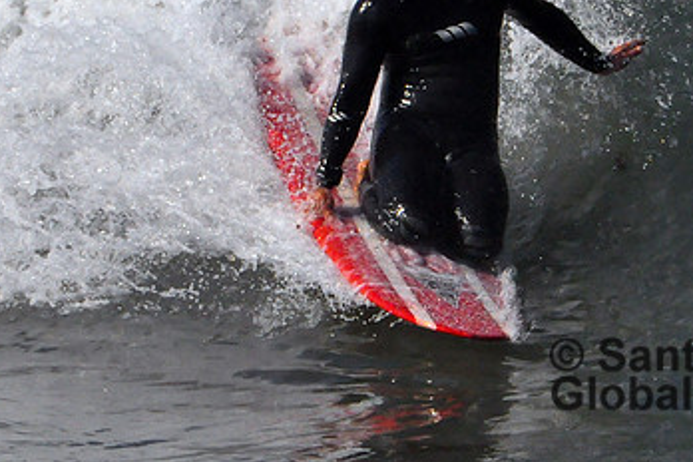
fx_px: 26447
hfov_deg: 1.5
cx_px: 520
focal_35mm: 1374
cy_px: 82
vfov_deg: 1.0
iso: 1250
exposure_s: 1/500
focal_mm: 550
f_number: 22
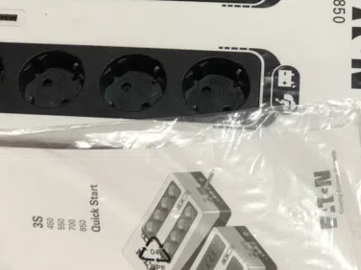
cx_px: 173
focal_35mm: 97
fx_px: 1012
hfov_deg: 20.2
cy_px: 147
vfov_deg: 15.2
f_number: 2.8
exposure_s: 1/33
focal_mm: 6.6
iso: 320
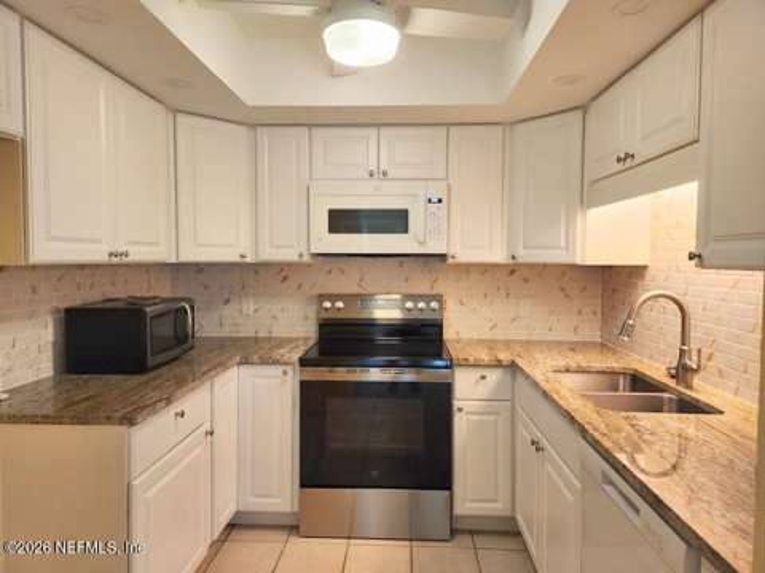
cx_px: 382
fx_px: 508
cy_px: 286
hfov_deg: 73.9
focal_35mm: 23
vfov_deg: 58.9
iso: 250
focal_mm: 5.4
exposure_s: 1/120
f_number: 1.8
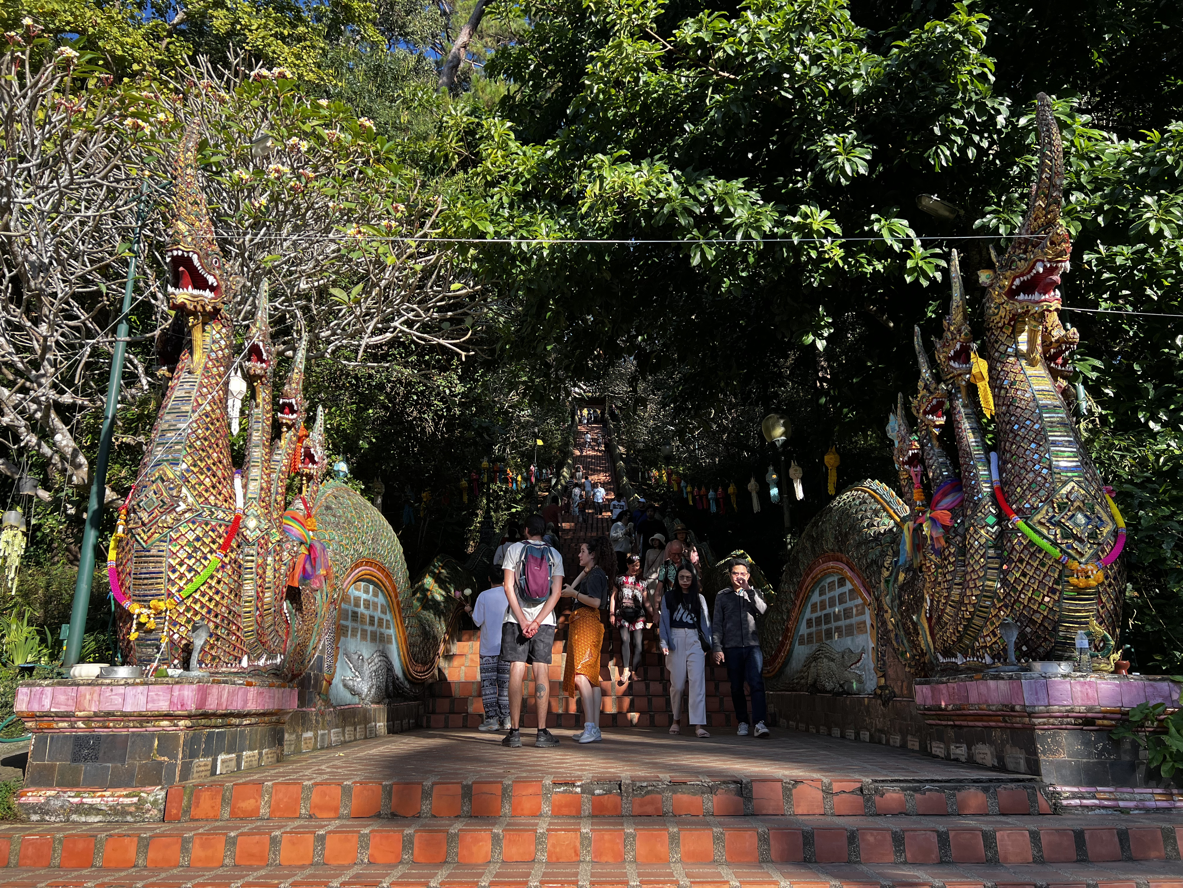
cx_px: 592
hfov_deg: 67.3
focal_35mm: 26
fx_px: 889
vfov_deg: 53.1
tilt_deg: +18.2
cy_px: 444
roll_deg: +0.6
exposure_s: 1/932
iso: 50
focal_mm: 5.7
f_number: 1.5
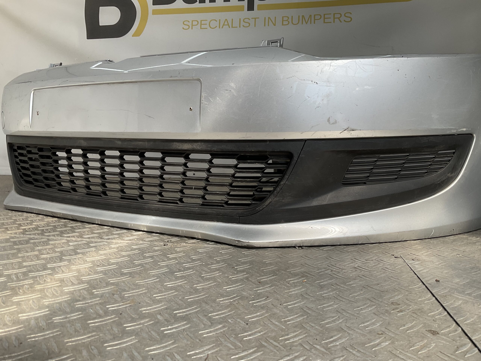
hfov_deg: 61.7
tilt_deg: -6.3
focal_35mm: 29
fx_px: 403
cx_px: 240
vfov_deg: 48.2
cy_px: 180
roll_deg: -1.8
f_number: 1.8
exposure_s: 1/613
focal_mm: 3
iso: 16
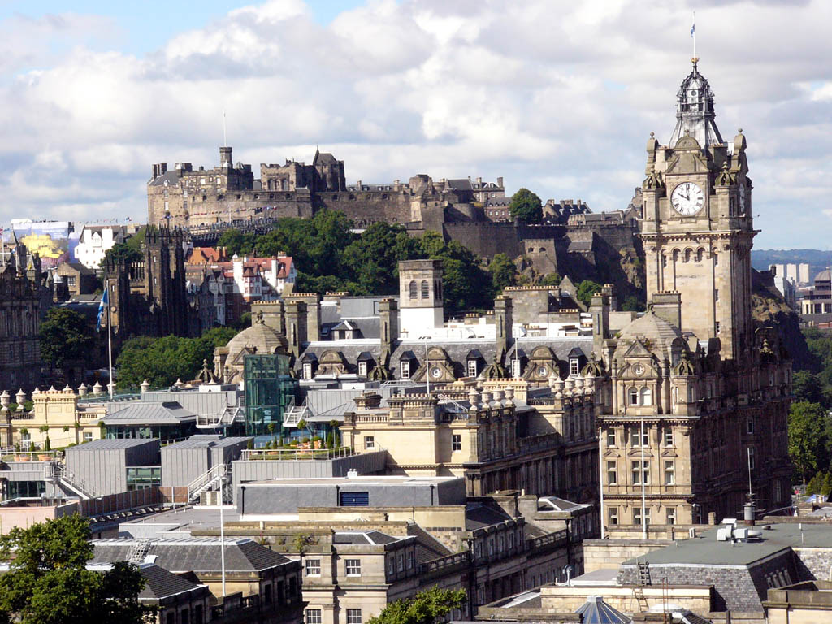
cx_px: 416
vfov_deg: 10.8
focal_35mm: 137
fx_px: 3293
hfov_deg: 14.4
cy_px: 312
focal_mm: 22.8
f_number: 6.5
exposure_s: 1/1000
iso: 200
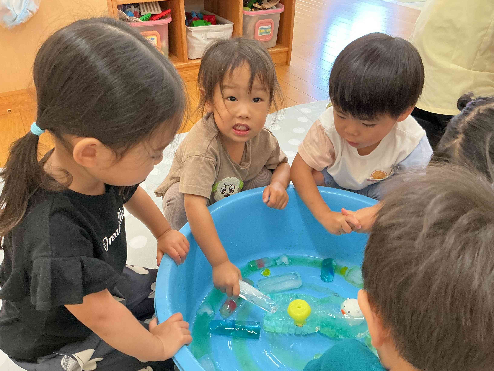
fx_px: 414
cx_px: 247
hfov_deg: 61.7
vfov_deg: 48.2
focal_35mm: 29
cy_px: 186
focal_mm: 3
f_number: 1.8
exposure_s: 1/60
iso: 200
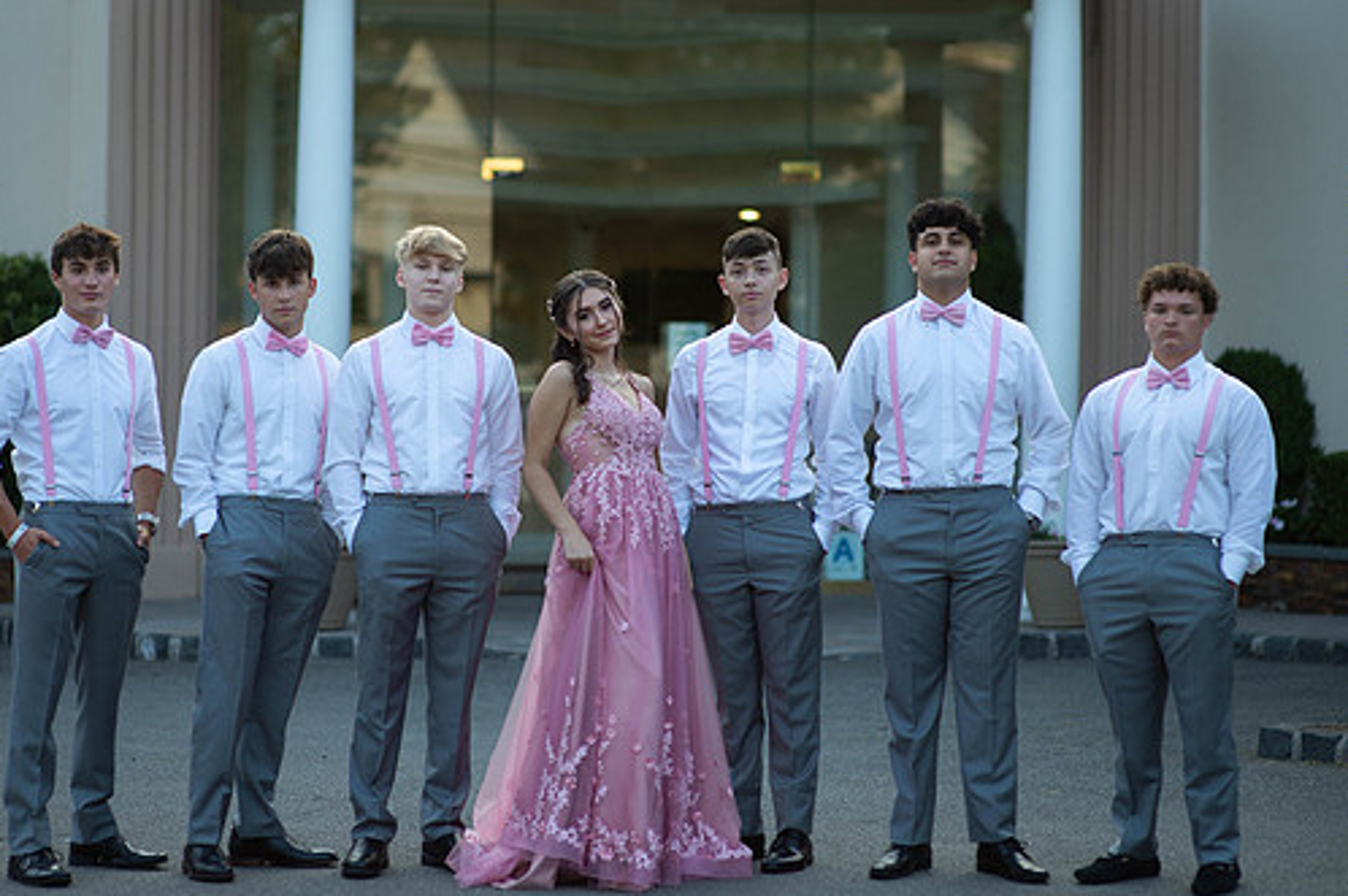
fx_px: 3703
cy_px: 428
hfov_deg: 20.6
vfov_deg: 13.8
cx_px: 614
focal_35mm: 99
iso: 250
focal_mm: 85
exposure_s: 1/1000
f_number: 2
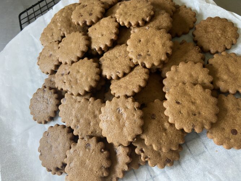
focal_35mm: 26
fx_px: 181
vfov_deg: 53.0
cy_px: 90
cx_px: 120
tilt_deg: -60.7
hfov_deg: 67.3
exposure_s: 1/60
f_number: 1.8
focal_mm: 4.25
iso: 160
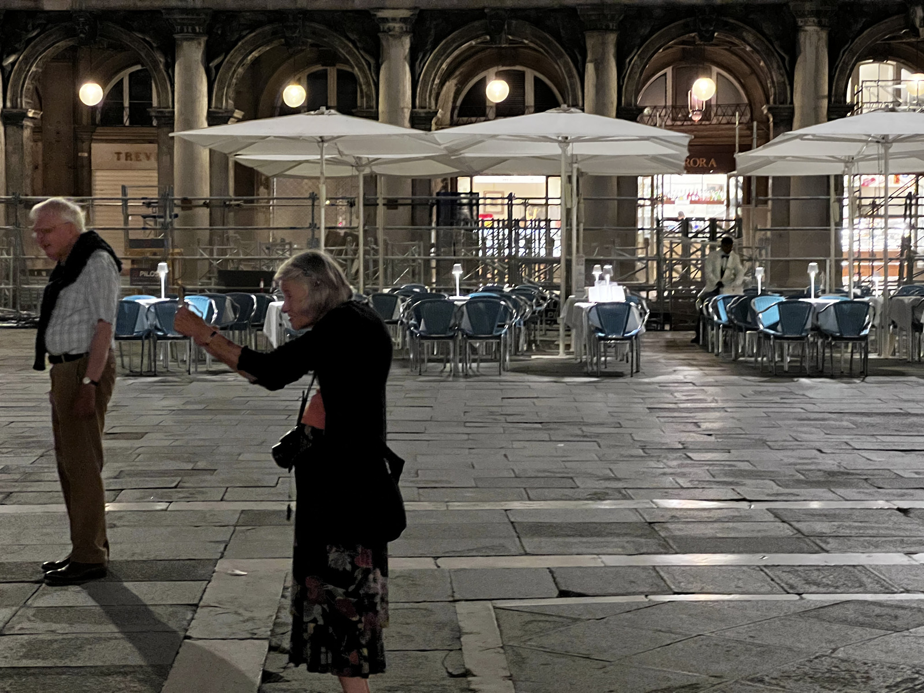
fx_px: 2055
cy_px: 346
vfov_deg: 19.1
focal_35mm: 77
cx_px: 462
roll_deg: +0.2
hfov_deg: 25.3
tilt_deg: -2.6
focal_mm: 9
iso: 2000
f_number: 2.8
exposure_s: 1/20
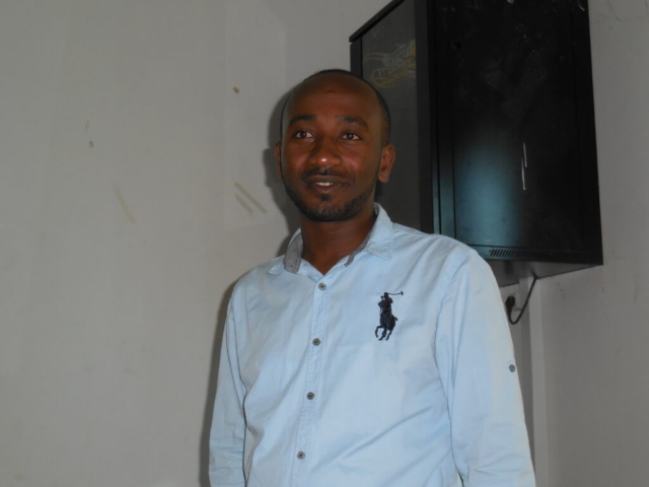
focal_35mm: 52
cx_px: 324
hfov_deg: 36.8
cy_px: 244
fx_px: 975
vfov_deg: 28.0
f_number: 4.3
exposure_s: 1/60
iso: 360
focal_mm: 9.4
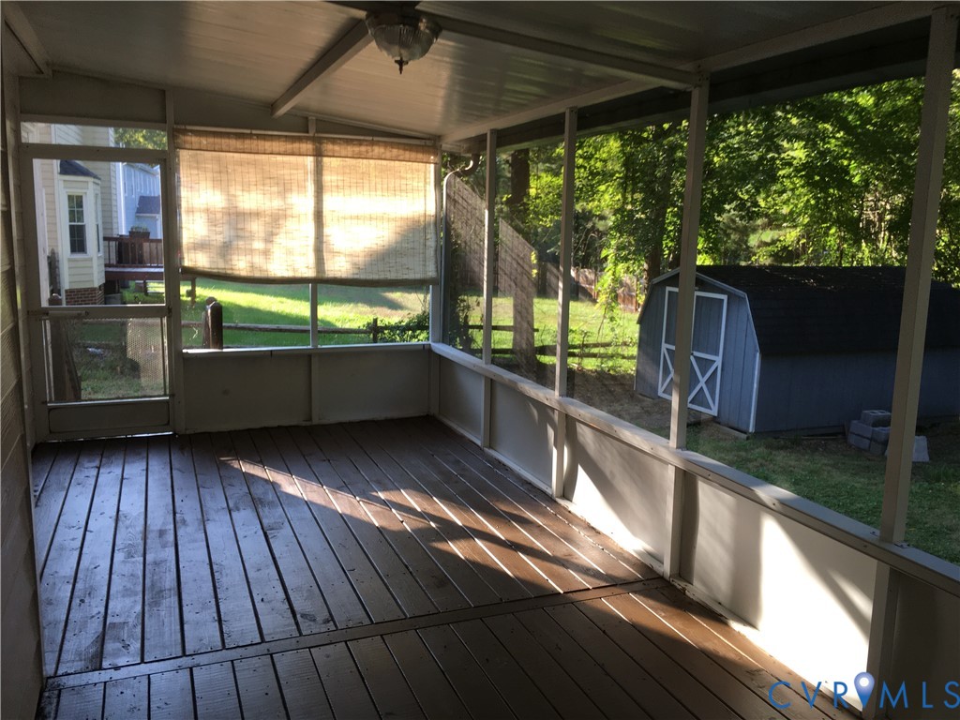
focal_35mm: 29
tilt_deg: -8.3
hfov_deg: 61.7
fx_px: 804
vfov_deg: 48.2
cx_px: 480
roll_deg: -0.9
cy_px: 360
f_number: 2.2
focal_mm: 4.15
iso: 40
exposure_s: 1/120
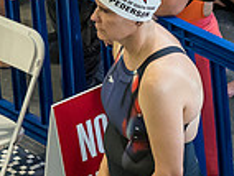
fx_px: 2207
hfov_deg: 6.1
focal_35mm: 326
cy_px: 32
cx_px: 48
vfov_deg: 4.6
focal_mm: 40
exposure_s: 1/320
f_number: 2.8
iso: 2500
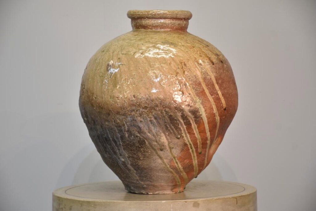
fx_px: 1119
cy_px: 106
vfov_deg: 10.8
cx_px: 158
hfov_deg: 16.1
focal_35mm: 128
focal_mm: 85
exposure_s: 1/30
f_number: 5.3
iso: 400
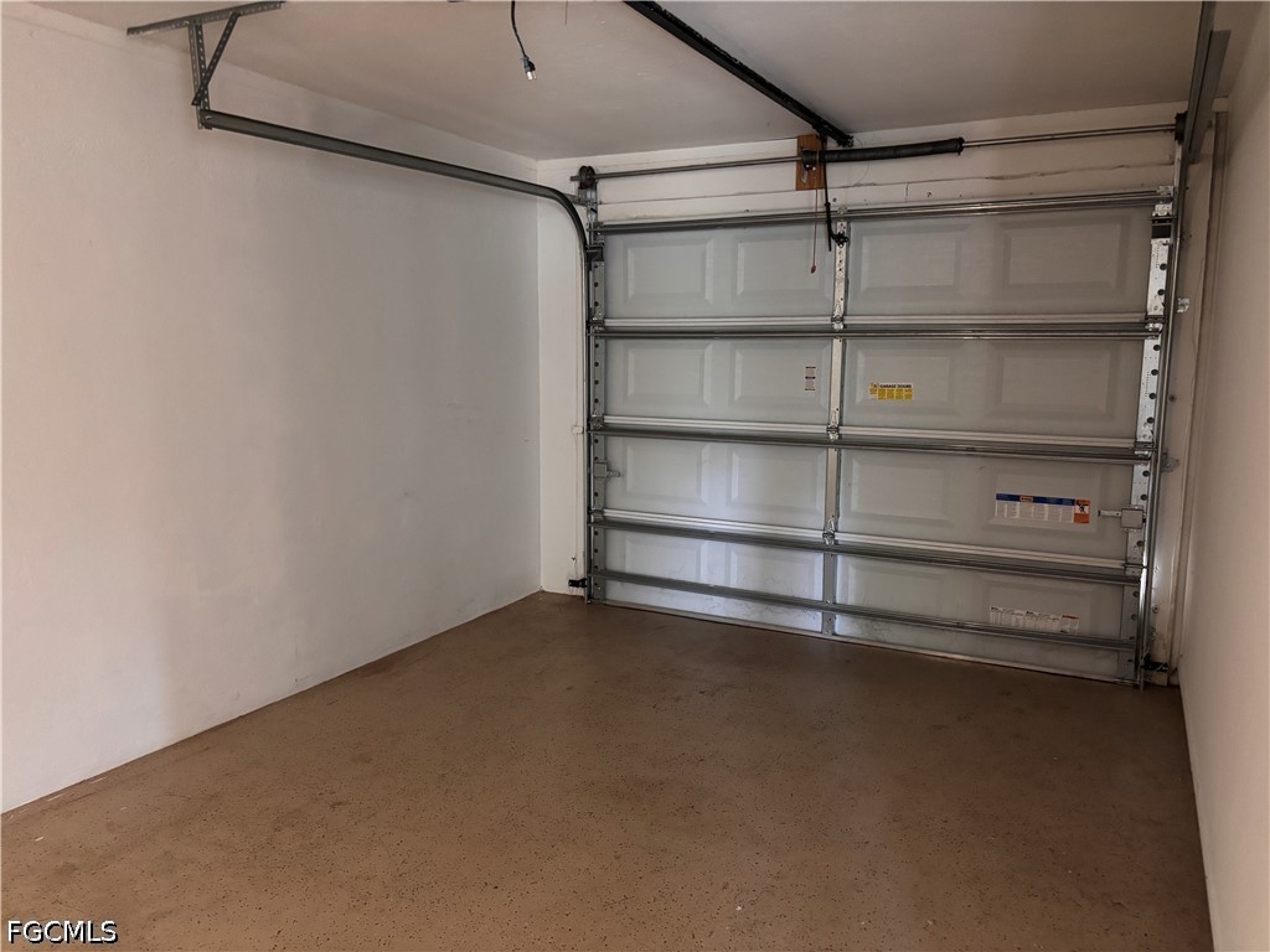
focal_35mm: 26
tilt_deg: -8.1
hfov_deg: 67.3
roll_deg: -1.3
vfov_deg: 53.1
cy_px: 476
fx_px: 954
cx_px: 635
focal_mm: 5.96
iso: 500
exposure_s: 1/30
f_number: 1.6
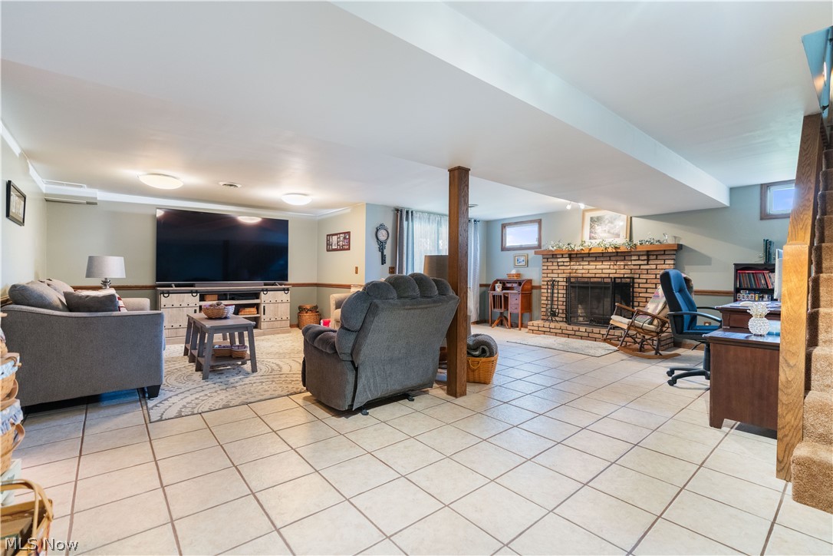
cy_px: 278
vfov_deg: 73.7
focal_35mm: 16
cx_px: 416
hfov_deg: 96.7
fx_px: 370
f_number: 2.8
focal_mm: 16
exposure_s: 1/5
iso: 1000
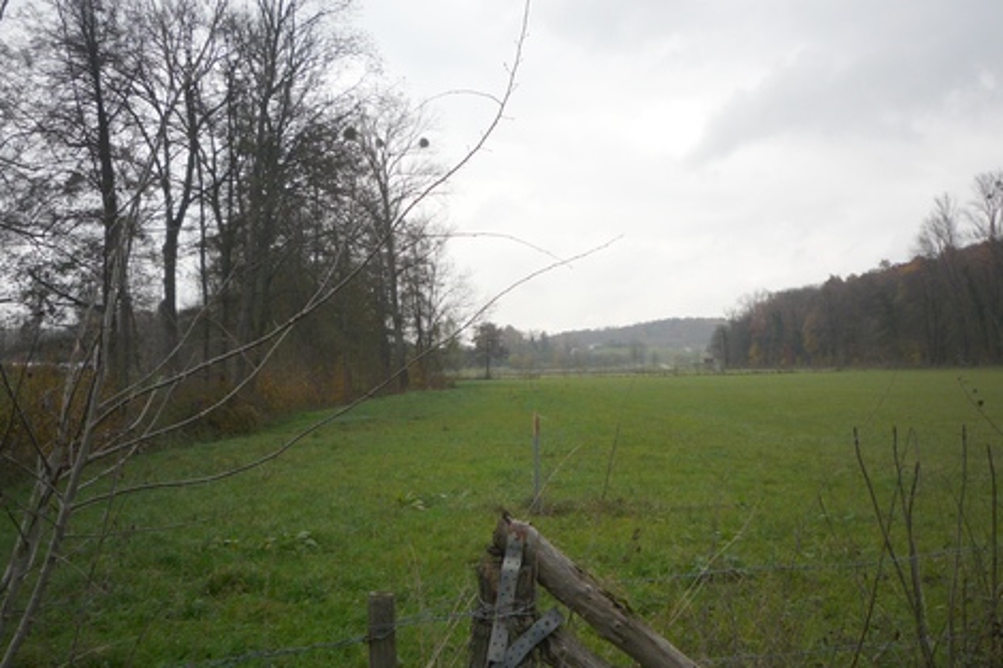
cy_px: 361
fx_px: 947
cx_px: 510
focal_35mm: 34
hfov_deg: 55.8
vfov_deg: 38.8
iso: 100
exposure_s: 1/125
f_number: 4
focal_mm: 5.2
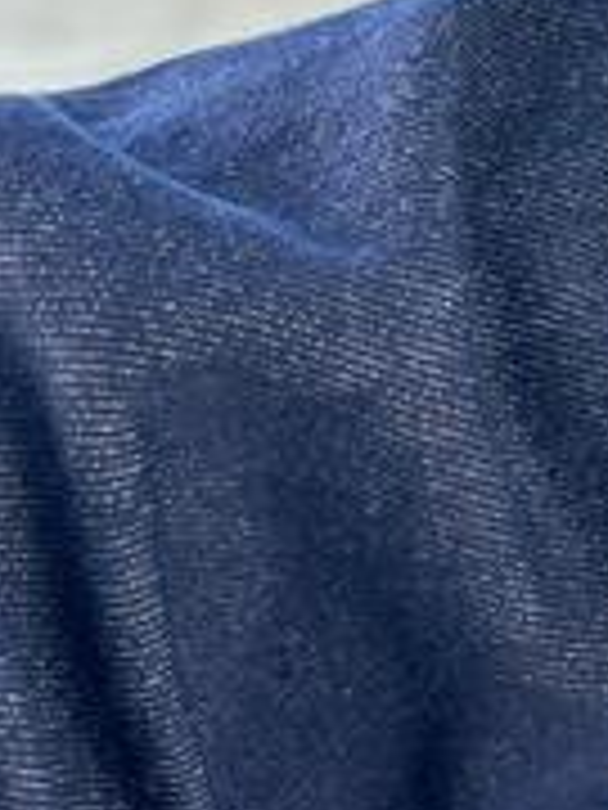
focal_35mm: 110
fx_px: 2576
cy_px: 470
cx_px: 653
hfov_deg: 13.2
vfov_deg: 17.9
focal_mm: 6.86
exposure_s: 1/104
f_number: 1.78
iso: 125
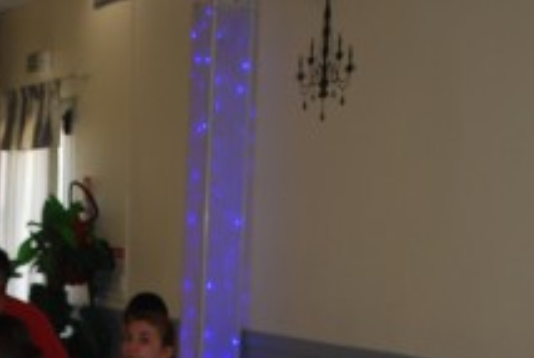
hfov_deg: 20.1
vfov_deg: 13.3
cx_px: 25
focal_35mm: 99
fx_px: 1472
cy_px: 494
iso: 200
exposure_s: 1/60
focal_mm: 22
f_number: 4
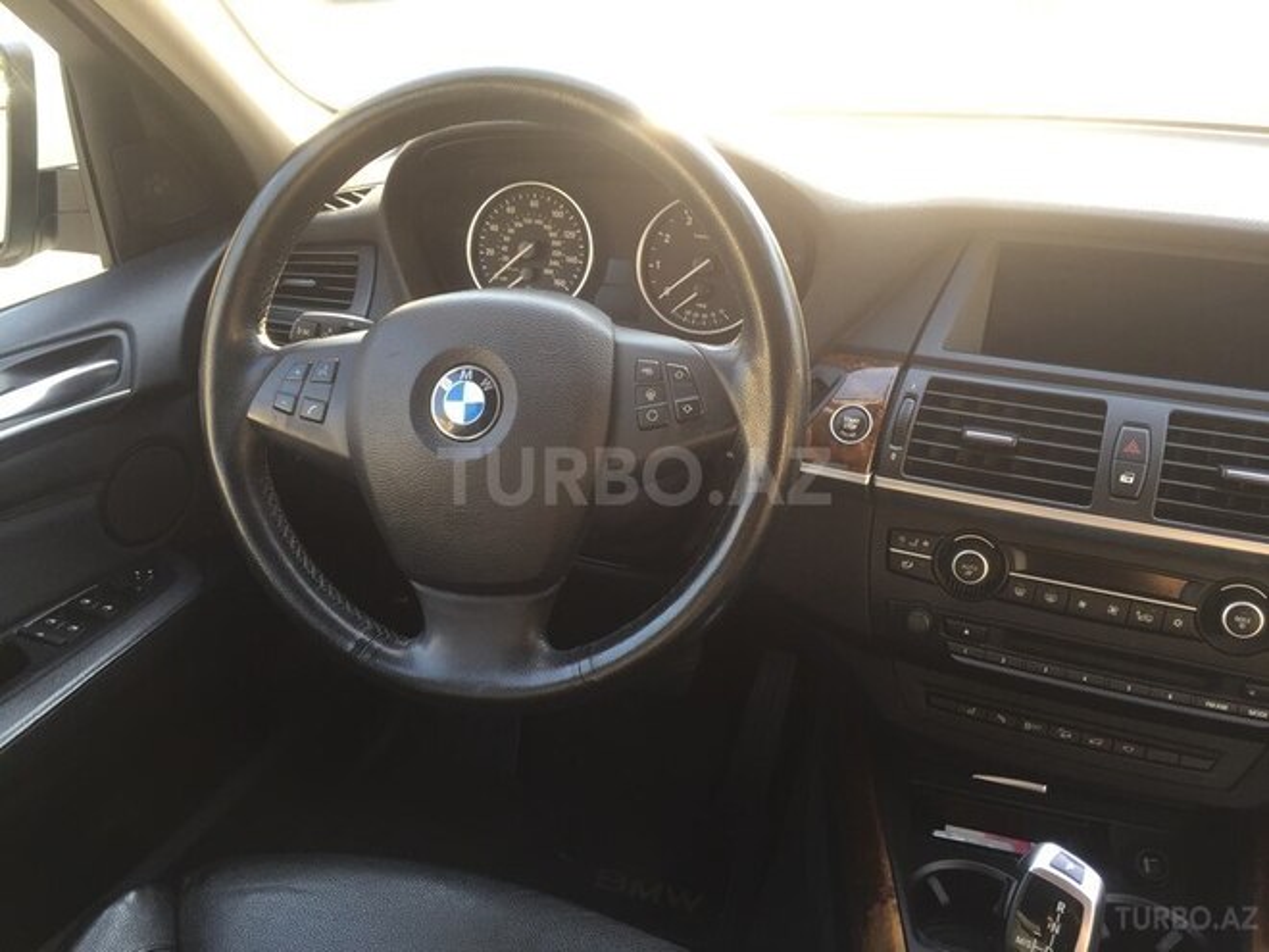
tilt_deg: -29.9
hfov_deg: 61.7
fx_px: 1063
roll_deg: +0.1
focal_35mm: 29
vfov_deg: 48.2
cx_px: 634
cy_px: 476
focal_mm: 4.15
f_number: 2.2
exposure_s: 1/50
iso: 40
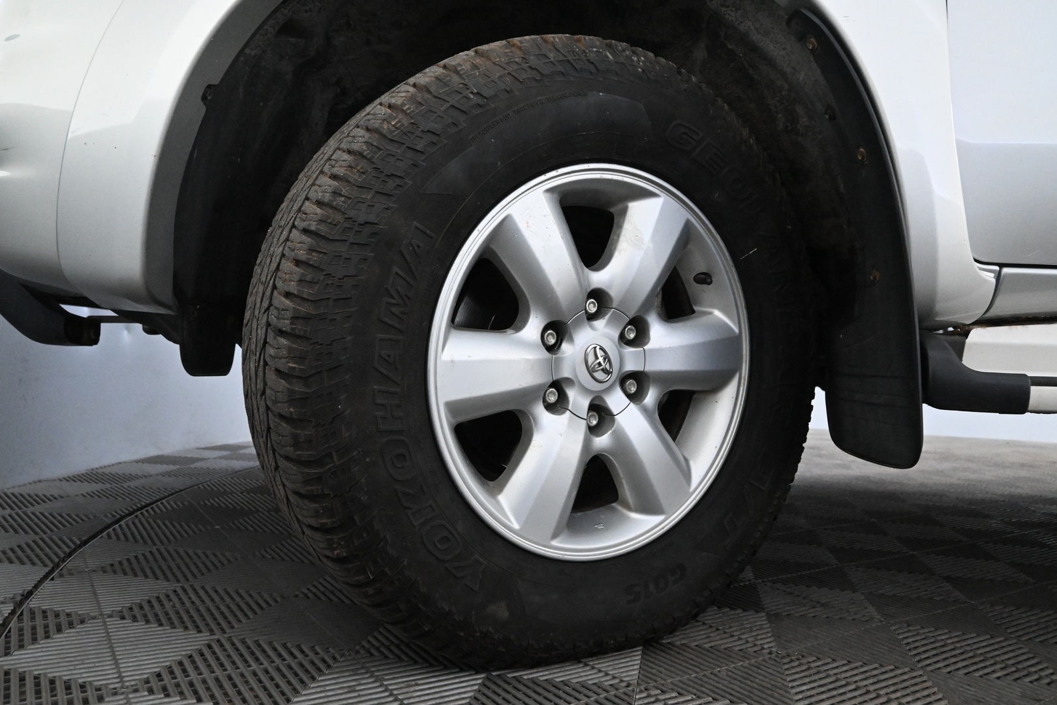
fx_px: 793
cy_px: 352
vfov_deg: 47.9
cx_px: 528
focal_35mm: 27
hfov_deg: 67.4
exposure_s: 1/100
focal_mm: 18
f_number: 5
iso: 6400
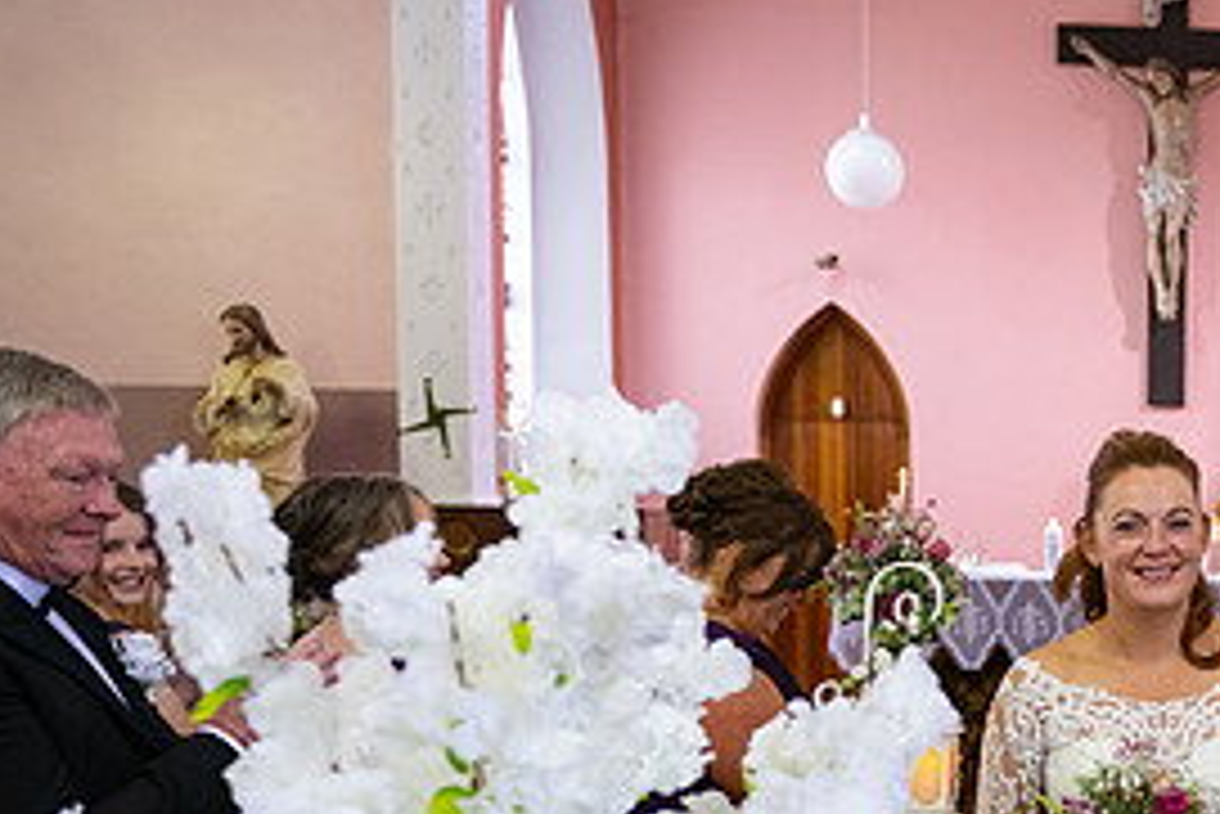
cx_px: 1288
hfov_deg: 30.4
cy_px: 753
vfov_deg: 22.0
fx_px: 2034
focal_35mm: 60
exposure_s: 1/160
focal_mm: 28
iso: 1250
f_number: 3.5
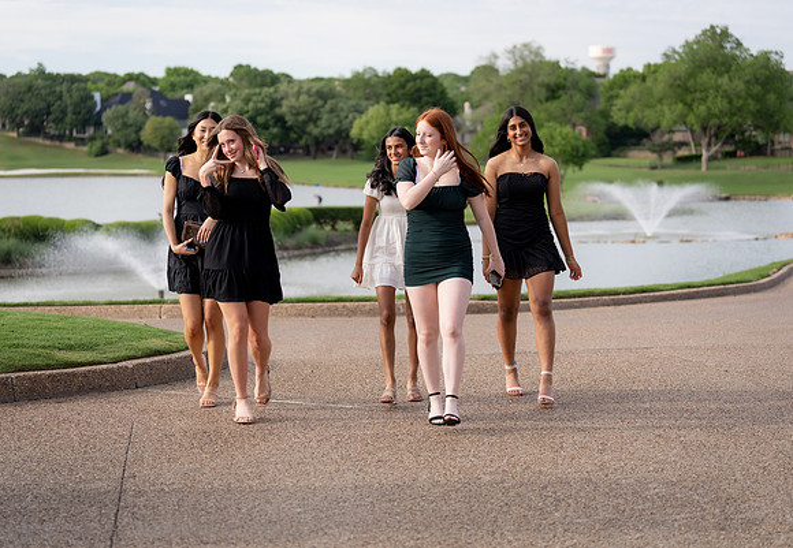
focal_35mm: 73
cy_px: 274
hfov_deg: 27.4
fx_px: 1624
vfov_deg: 19.2
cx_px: 396
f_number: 2.8
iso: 100
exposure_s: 1/1000
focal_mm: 70
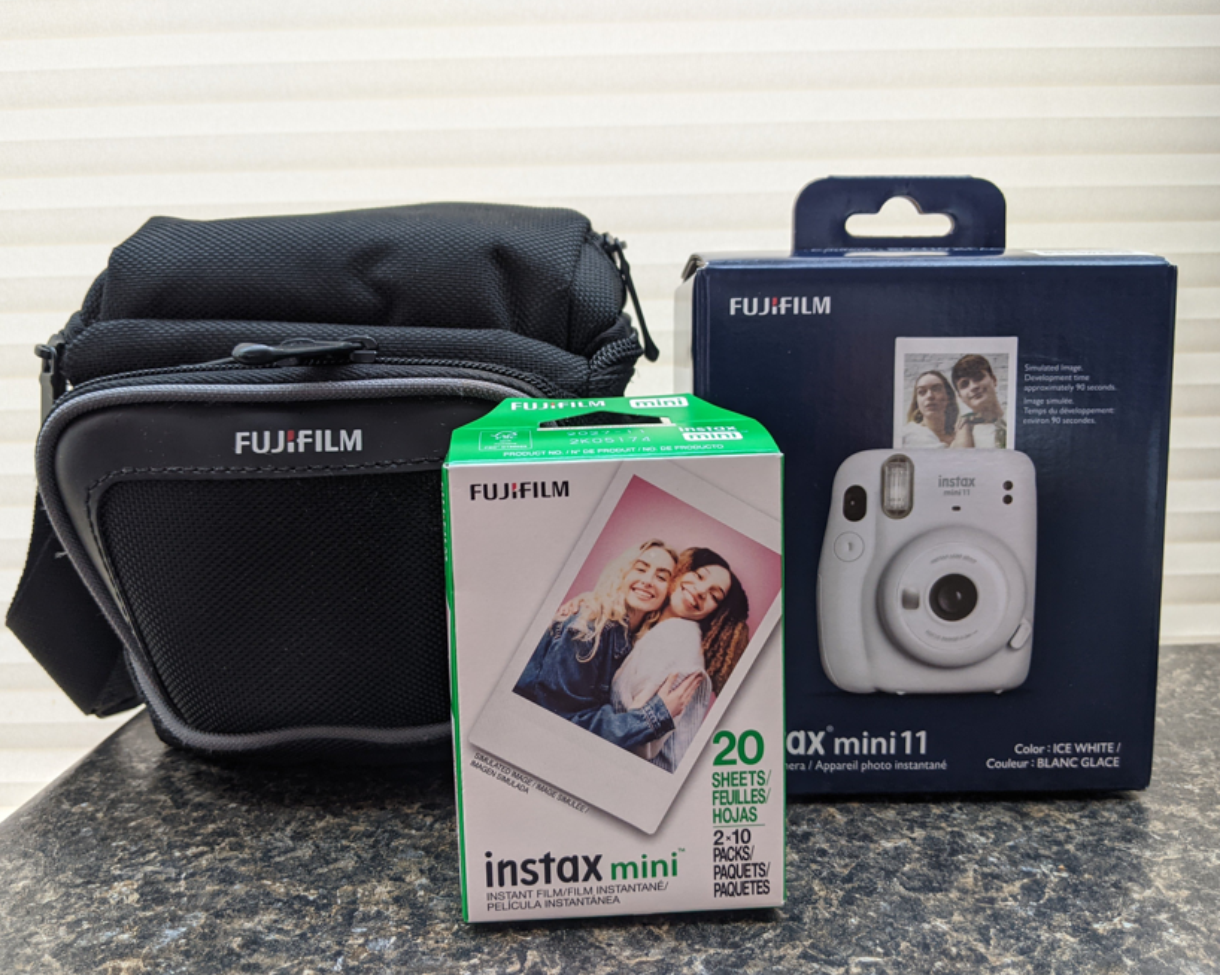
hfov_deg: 60.4
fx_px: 1047
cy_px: 488
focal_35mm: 29
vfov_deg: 50.0
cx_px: 594
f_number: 1.8
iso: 84
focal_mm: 4.44
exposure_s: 1/125
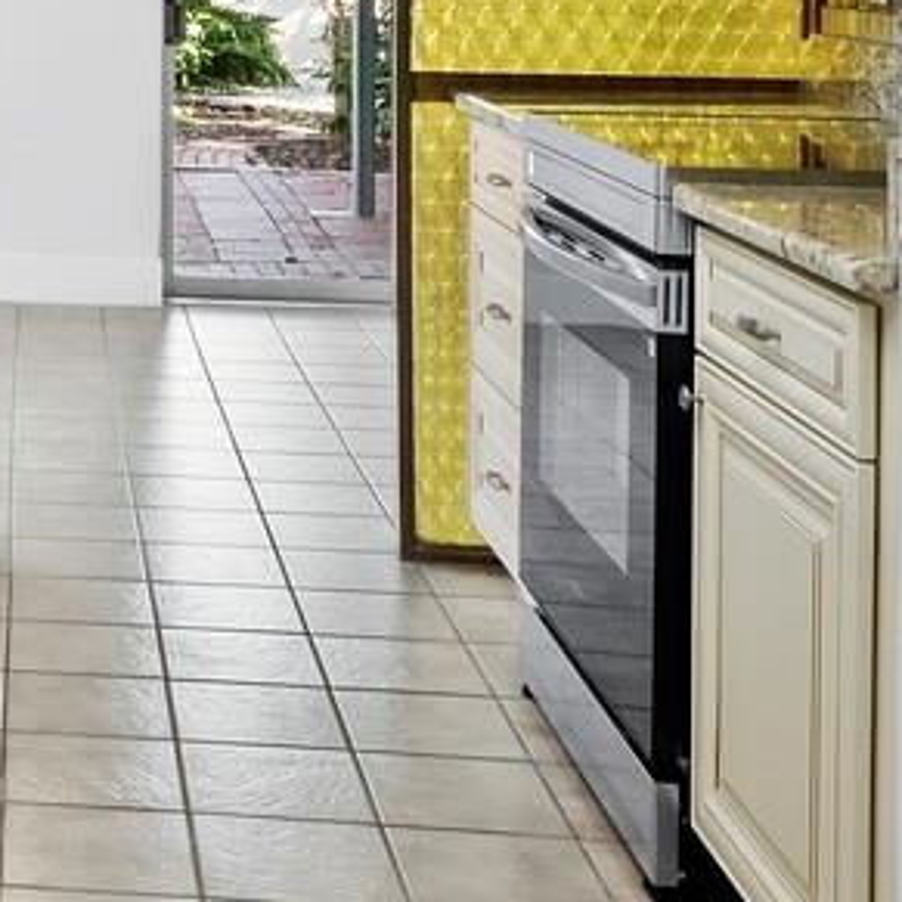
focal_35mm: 68
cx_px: -338
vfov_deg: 23.8
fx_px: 2005
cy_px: -90
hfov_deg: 22.2
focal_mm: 7
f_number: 11
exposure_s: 1/1.67
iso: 200
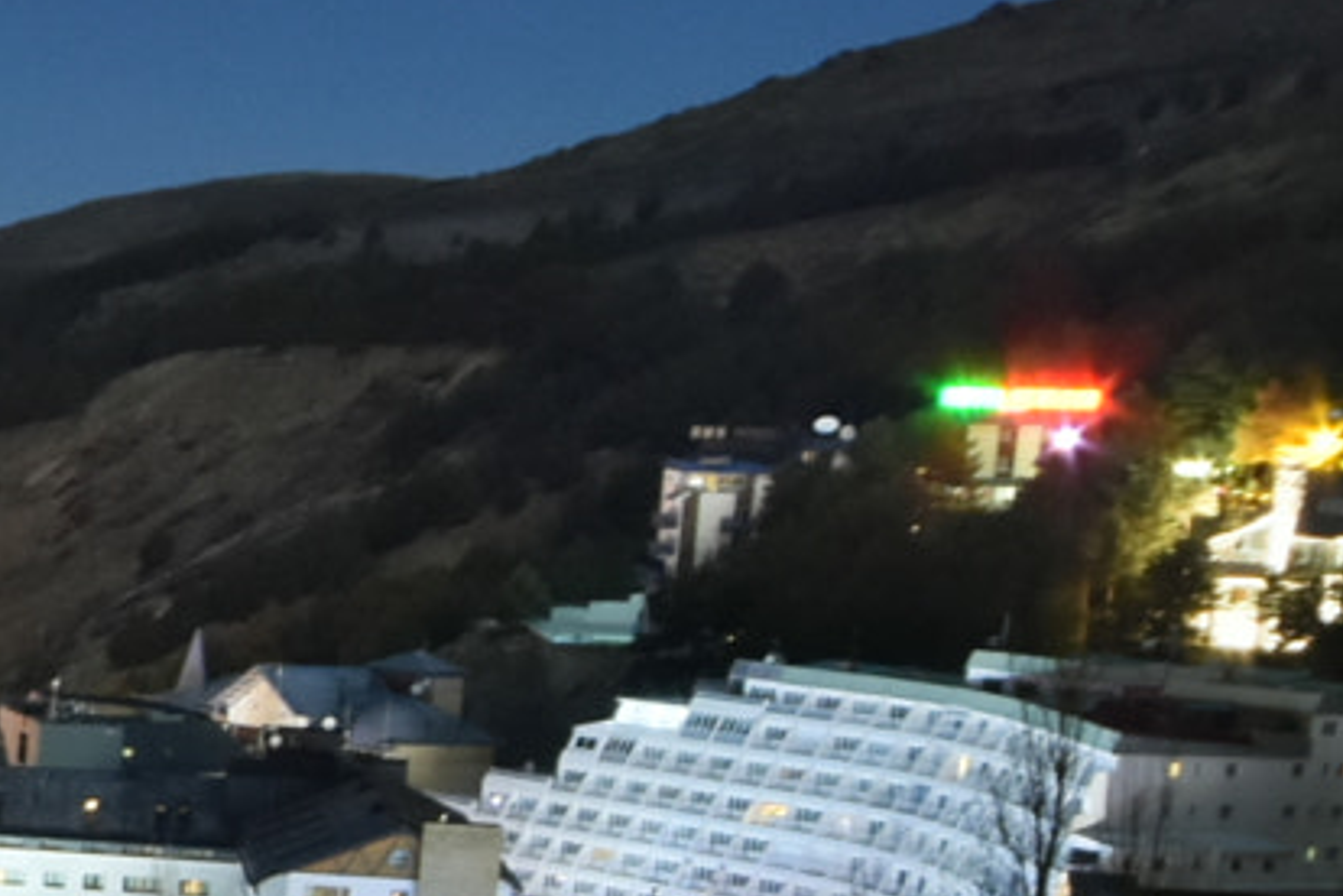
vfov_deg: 12.8
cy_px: 1083
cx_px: -1976
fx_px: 3879
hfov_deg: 13.6
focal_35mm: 104
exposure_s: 4
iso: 800
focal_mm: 14
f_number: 8
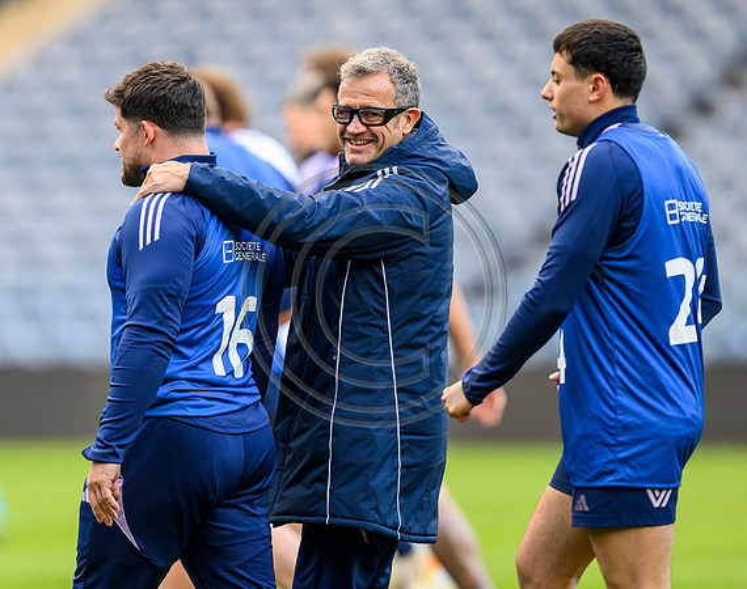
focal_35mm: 594
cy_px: 242
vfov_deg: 2.6
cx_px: 274
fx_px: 13069
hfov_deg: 3.3
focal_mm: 400
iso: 1000
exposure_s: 1/1250
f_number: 3.2
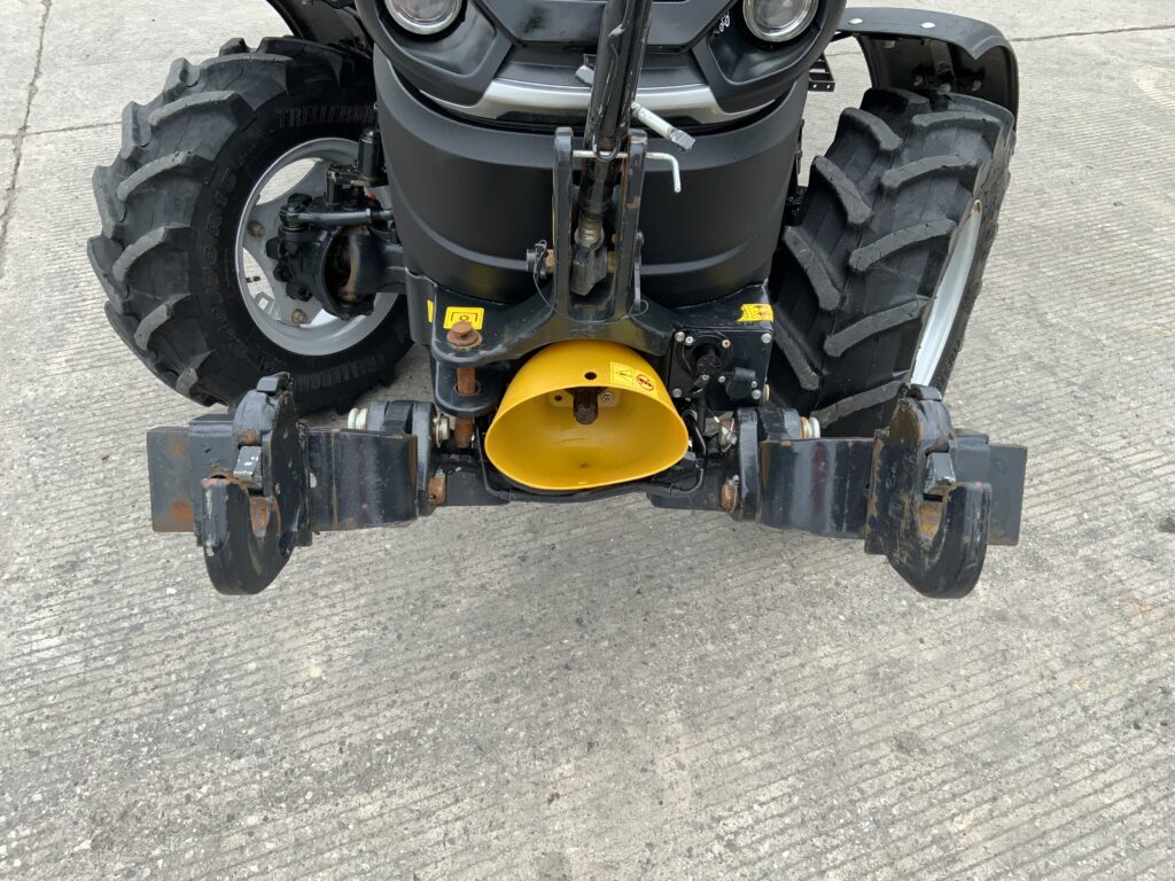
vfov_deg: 48.2
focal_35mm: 29
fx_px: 984
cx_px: 588
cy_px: 440
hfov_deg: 61.7
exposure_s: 1/289
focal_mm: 3
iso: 16
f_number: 1.8
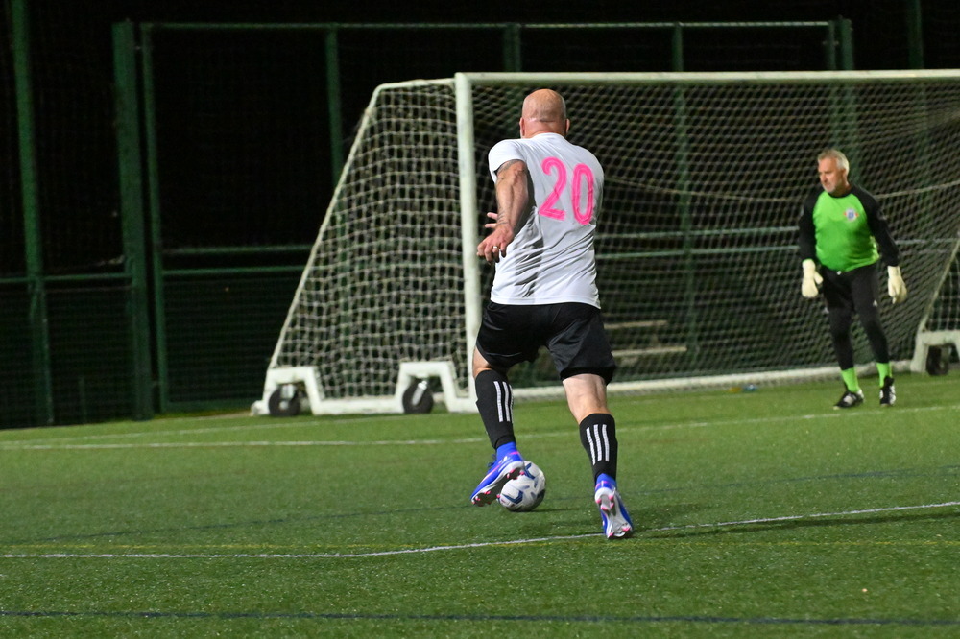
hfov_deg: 9.8
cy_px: 320
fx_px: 5598
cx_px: 480
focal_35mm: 210
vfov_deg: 6.5
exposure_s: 1/500
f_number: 6.3
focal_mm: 140
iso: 8000
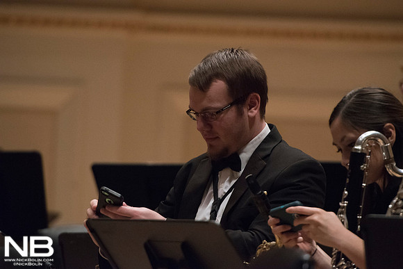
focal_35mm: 400
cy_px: 134
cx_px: 202
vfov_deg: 3.4
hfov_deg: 5.2
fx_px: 4479
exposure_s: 1/500
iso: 12800
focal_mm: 400
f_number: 5.6
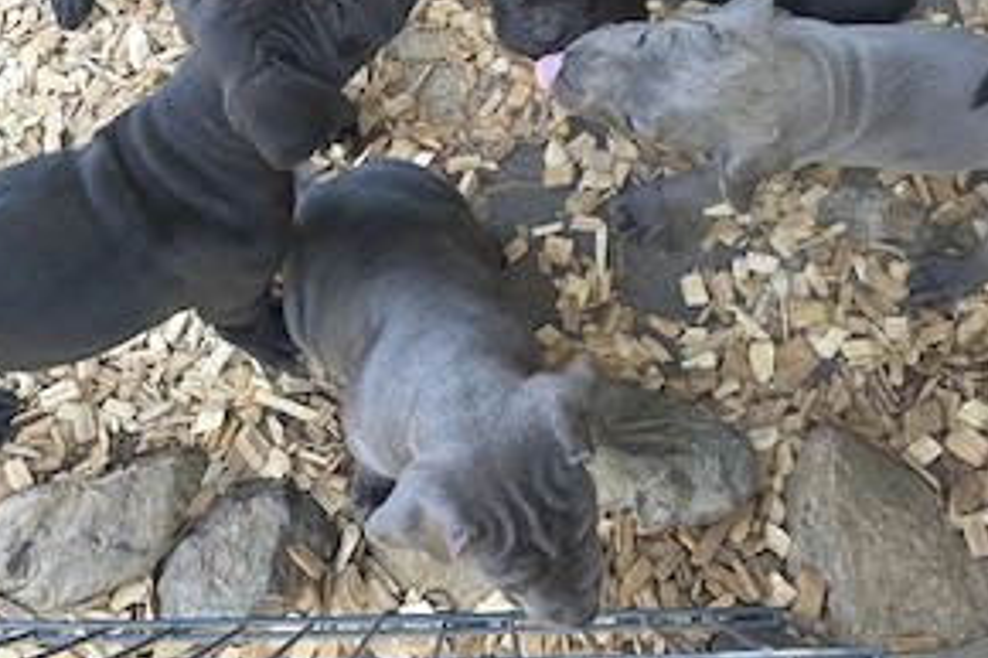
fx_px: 905
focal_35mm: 33
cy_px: 34
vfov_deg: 36.7
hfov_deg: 57.3
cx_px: 494
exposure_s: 1/101
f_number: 1.7
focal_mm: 6.3
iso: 200
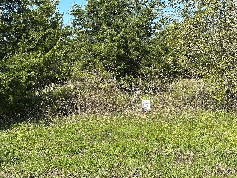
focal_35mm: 48
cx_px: 118
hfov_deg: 39.7
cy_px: 89
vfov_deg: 30.3
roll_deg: +1.7
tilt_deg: -2.8
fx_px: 329
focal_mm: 6.86
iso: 64
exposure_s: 1/2160
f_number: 1.78
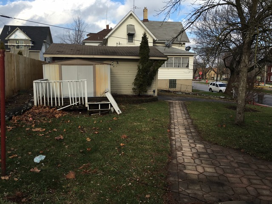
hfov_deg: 61.7
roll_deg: +0.1
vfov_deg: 48.2
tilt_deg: -4.8
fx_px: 228
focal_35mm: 29
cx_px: 136
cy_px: 102
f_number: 2.2
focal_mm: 4.15
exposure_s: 1/761
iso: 25
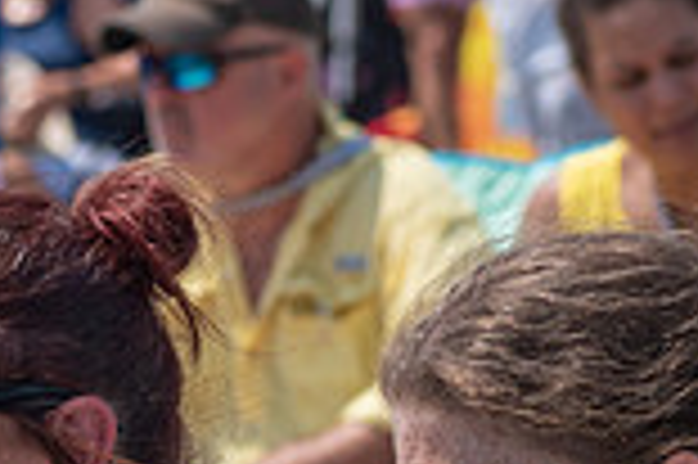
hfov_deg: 2.8
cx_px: -18
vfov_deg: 1.9
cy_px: 863
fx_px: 14158
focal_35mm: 731
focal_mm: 130
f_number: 8
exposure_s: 1/1000
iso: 200
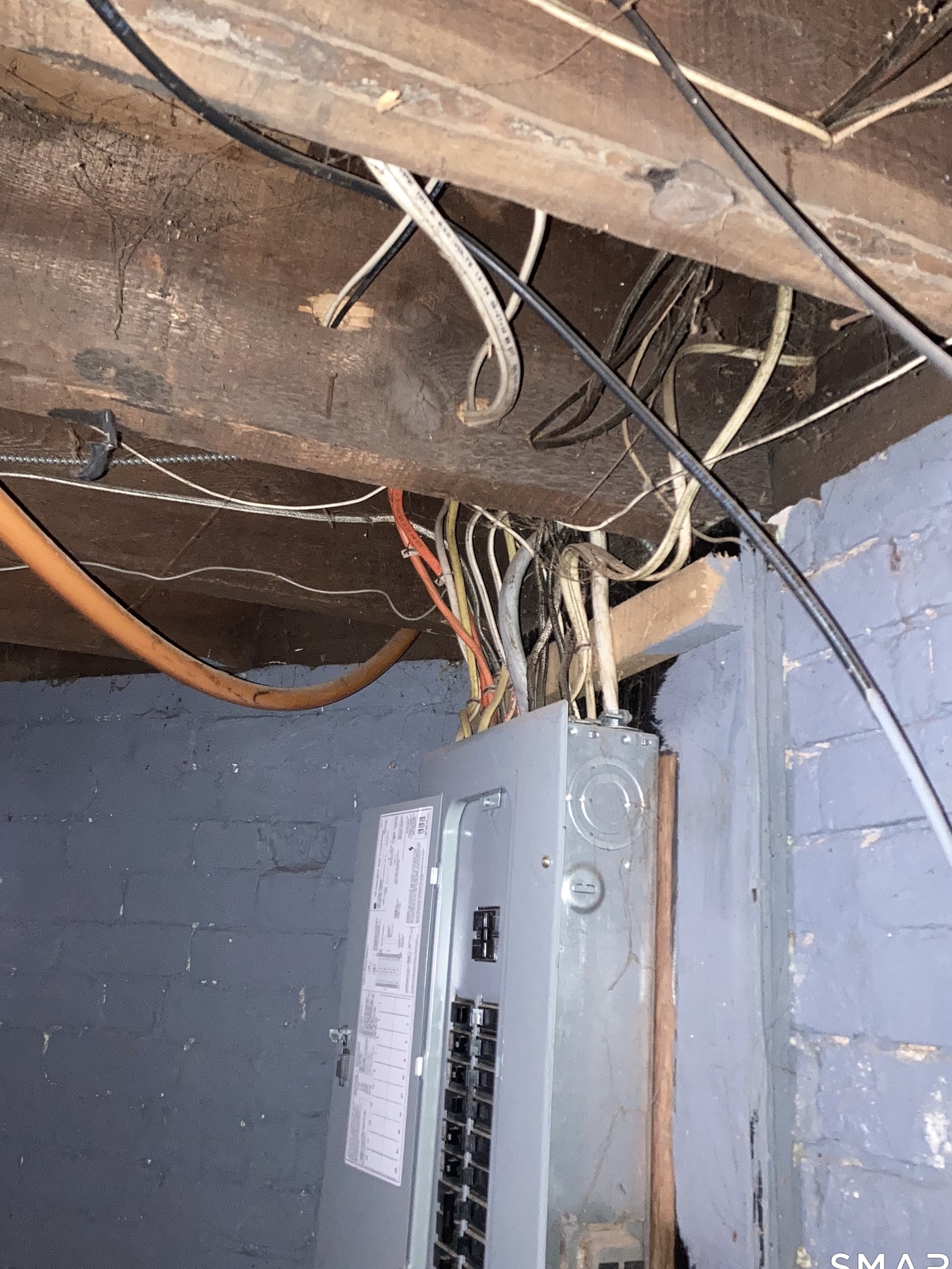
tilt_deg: +21.1
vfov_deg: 56.7
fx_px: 1173
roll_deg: -3.0
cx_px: 506
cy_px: 570
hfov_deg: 44.1
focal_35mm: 32
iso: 250
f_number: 1.8
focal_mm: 3.99
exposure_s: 1/4
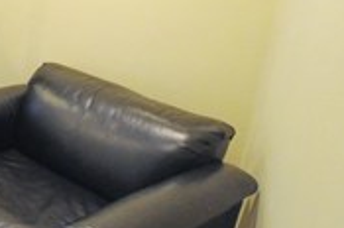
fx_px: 525
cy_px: 5
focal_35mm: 55
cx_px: -169
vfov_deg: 23.6
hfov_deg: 26.5
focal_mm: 10
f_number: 3.5
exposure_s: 1/60
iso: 1400
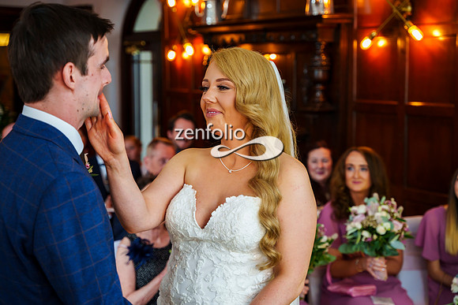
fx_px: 789
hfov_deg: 32.4
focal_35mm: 62
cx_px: 229
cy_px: 152
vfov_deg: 21.9
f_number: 3.5
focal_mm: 62
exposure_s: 1/125
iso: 800
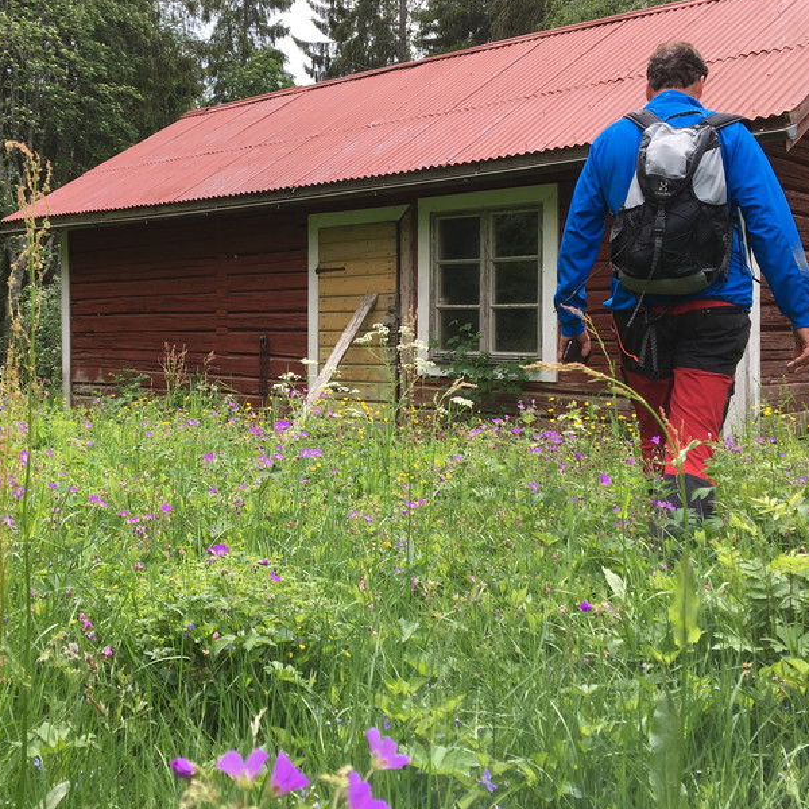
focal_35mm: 41
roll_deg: -1.4
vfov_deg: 40.8
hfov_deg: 40.9
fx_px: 1084
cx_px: 355
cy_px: 328
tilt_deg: +3.1
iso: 25
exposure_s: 1/354
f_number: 2.2
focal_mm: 4.15
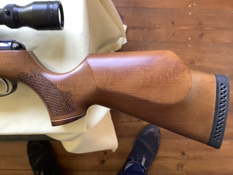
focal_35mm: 31
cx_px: 116
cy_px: 88
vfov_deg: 45.4
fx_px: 209
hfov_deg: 58.4
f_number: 2.4
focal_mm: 3.3
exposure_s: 1/50
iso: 250
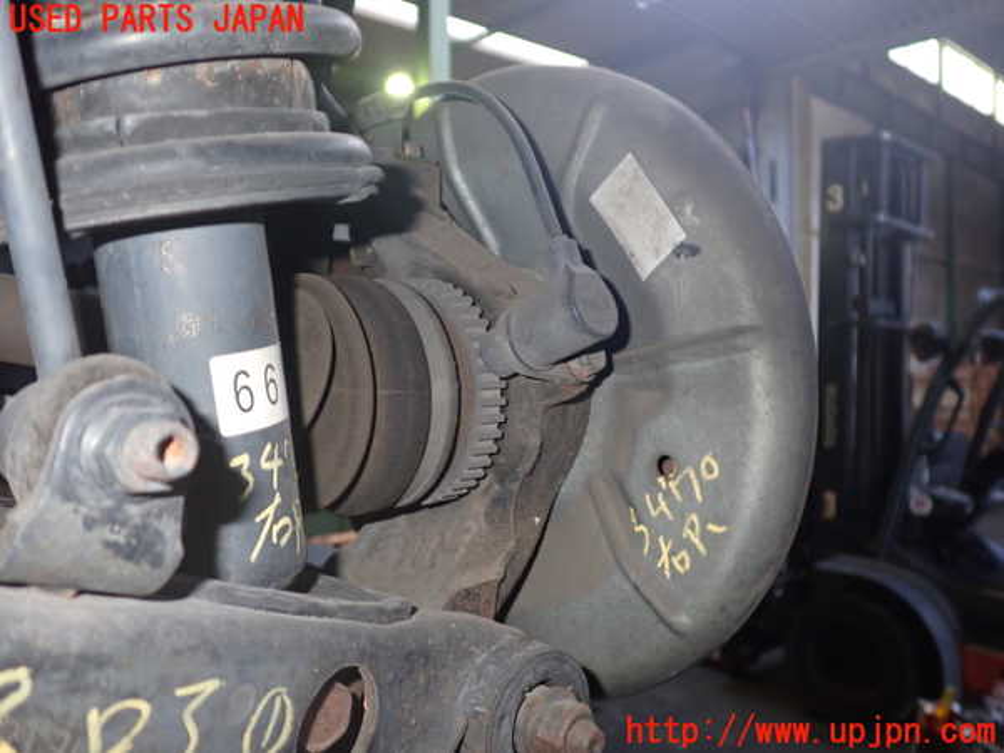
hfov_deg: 60.0
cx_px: 502
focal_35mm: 30
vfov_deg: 46.8
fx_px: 870
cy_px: 376
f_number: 6.3
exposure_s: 1/30
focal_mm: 5.4
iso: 400
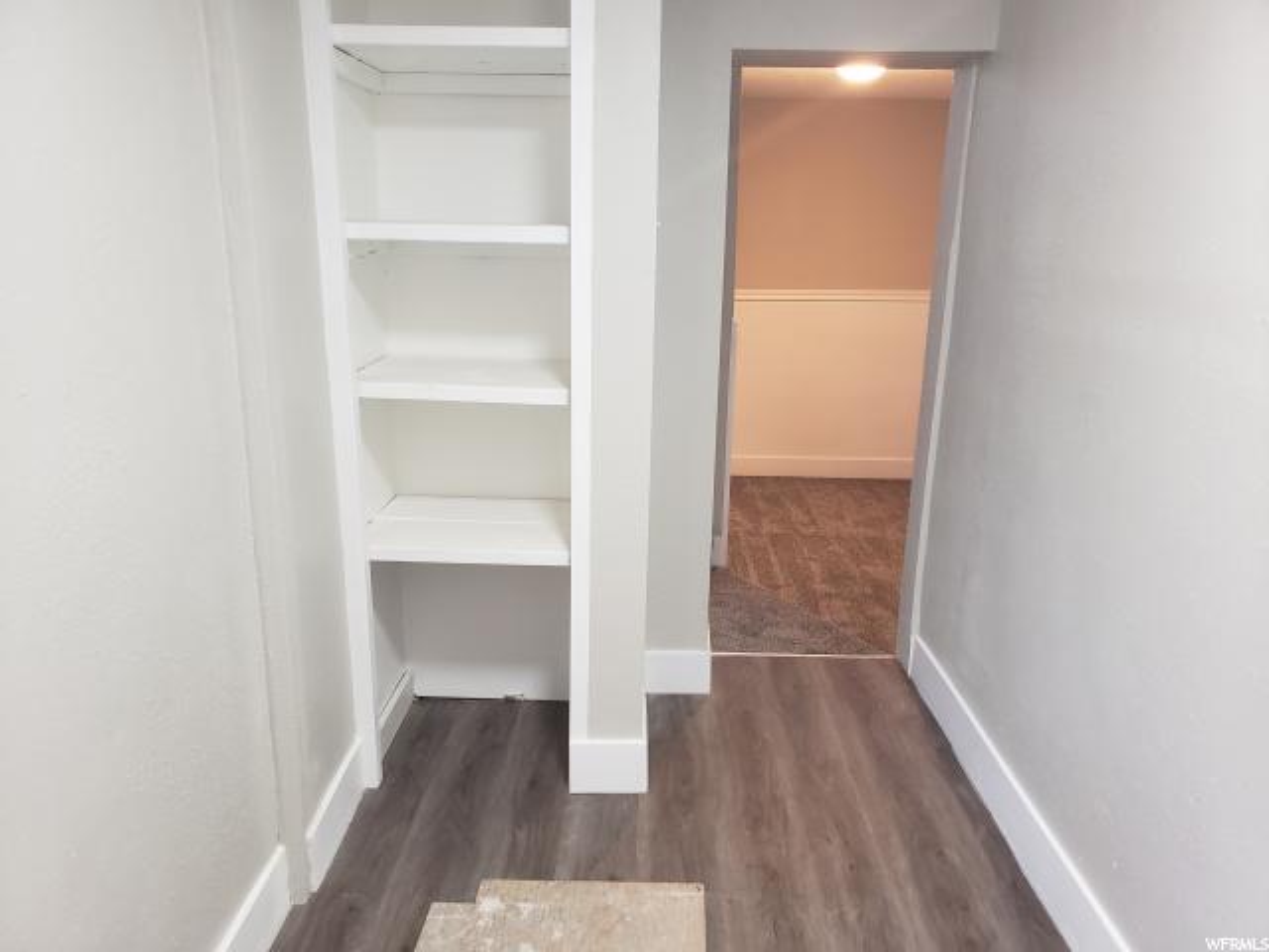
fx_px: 953
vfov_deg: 53.1
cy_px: 476
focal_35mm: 26
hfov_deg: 67.3
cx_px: 634
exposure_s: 1/40
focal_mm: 4.3
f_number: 2.4
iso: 320
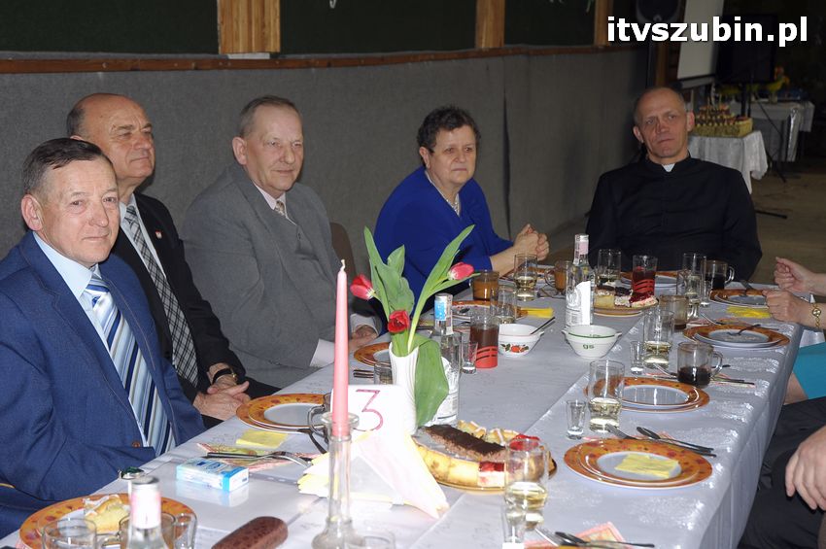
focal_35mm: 52
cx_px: 413
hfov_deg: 37.9
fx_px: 1203
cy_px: 274
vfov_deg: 25.7
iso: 200
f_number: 4.2
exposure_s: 1/60
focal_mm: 35
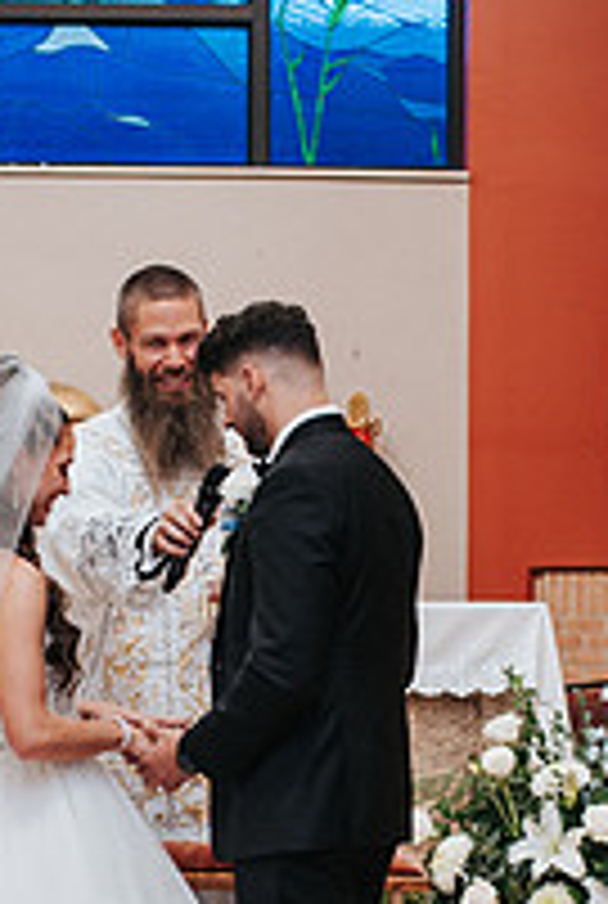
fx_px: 4587
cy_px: 787
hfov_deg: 7.6
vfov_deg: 11.2
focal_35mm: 182
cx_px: 237
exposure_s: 1/125
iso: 450
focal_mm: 35
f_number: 2.8
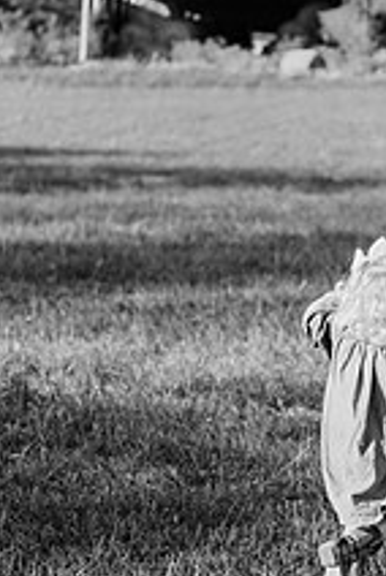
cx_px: 386
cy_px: 315
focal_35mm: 106
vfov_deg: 19.2
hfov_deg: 12.8
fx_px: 1699
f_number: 2.8
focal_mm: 50
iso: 200
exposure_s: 1/1250
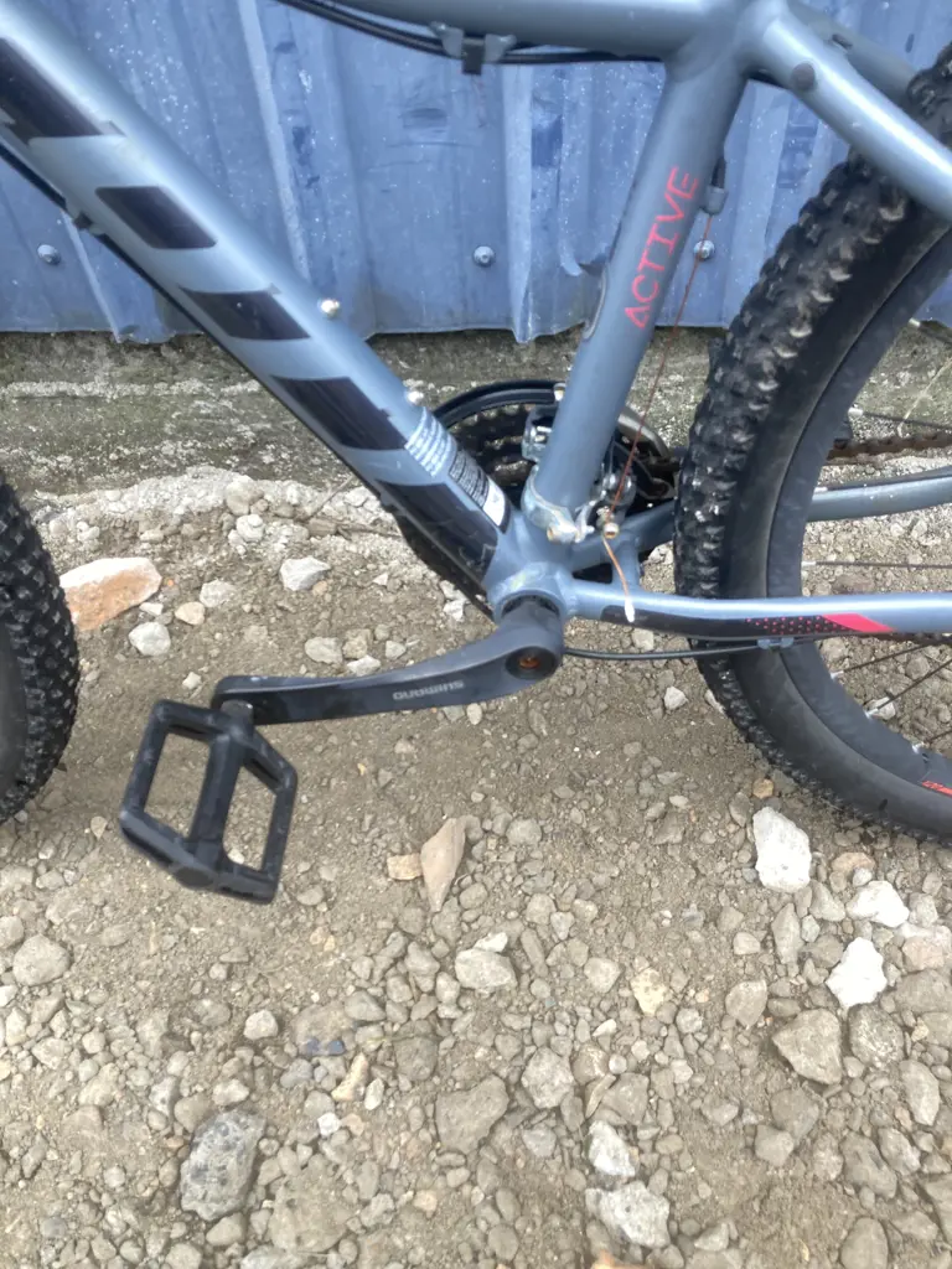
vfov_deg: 63.4
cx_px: 476
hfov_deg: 49.7
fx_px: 1027
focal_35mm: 28
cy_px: 634
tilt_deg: -52.6
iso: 64
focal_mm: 3.99
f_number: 1.8
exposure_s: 1/121
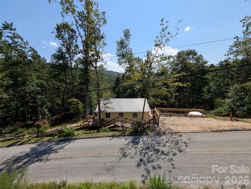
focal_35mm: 12
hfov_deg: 110.5
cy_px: 94
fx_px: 87
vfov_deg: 94.6
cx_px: 126
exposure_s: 1/4505
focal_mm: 2.02
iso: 52
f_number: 1.7
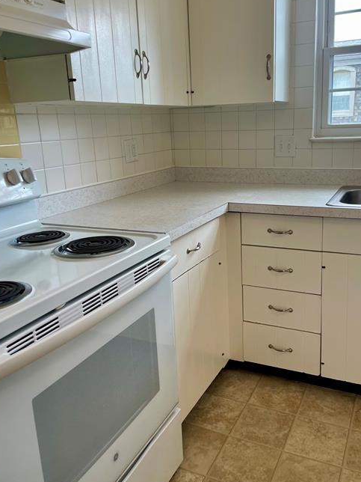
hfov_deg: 45.3
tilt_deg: -13.9
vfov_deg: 58.2
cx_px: 205
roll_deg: +1.4
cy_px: 218
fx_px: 431
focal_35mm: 31
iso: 50
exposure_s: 1/120
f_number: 1.6
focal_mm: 4.2
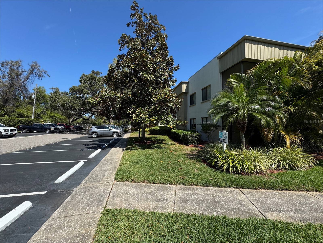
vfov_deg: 85.7
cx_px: 162
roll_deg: -0.7
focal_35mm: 14
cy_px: 122
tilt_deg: +0.6
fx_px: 131
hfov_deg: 102.1
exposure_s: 1/899
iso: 50
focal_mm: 2.22
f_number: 2.2
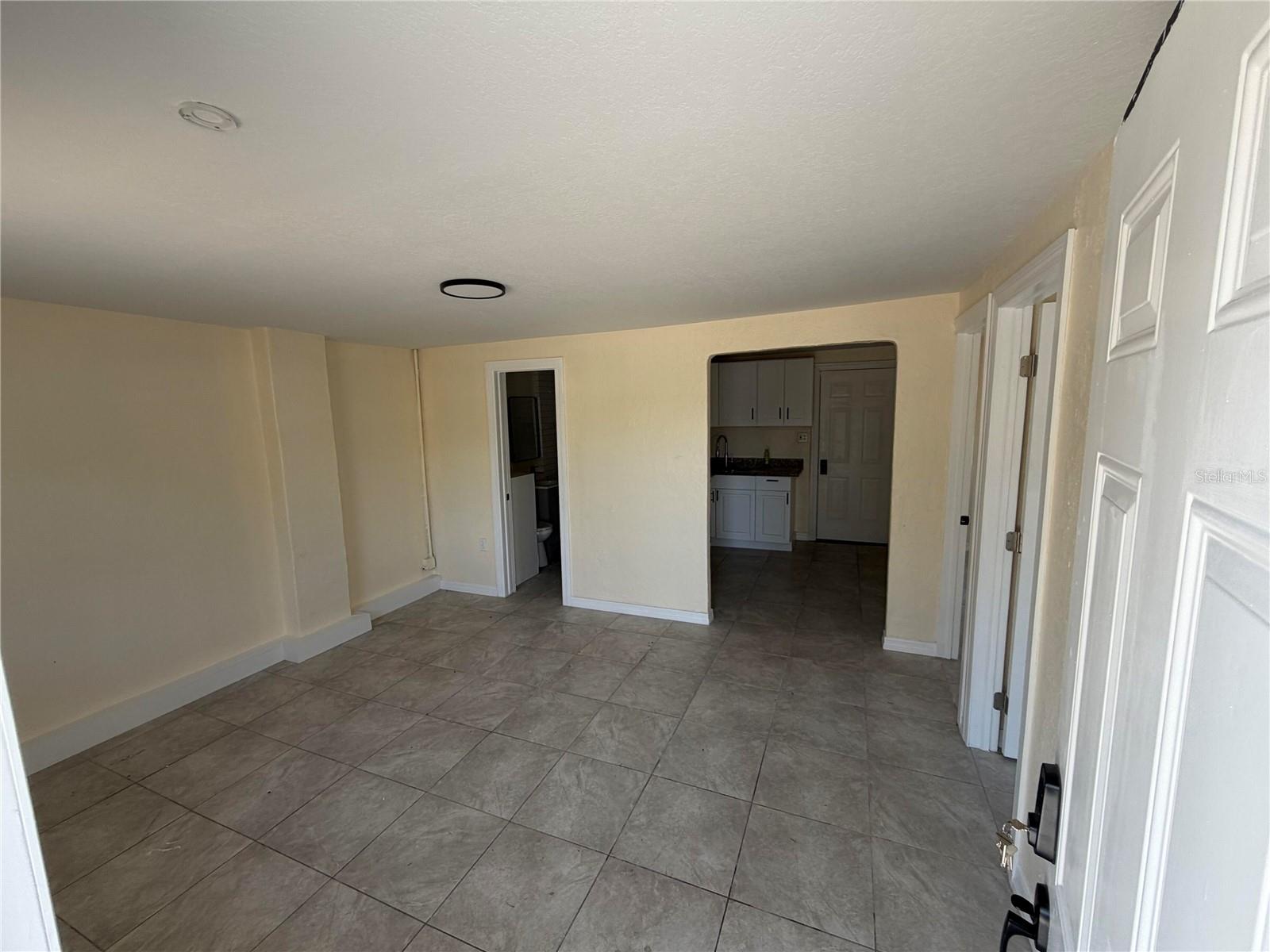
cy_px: 476
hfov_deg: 102.1
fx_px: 514
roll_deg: +1.3
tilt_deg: -8.7
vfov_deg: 85.7
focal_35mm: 14
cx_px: 635
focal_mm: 2.22
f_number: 2.2
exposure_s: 1/121
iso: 50
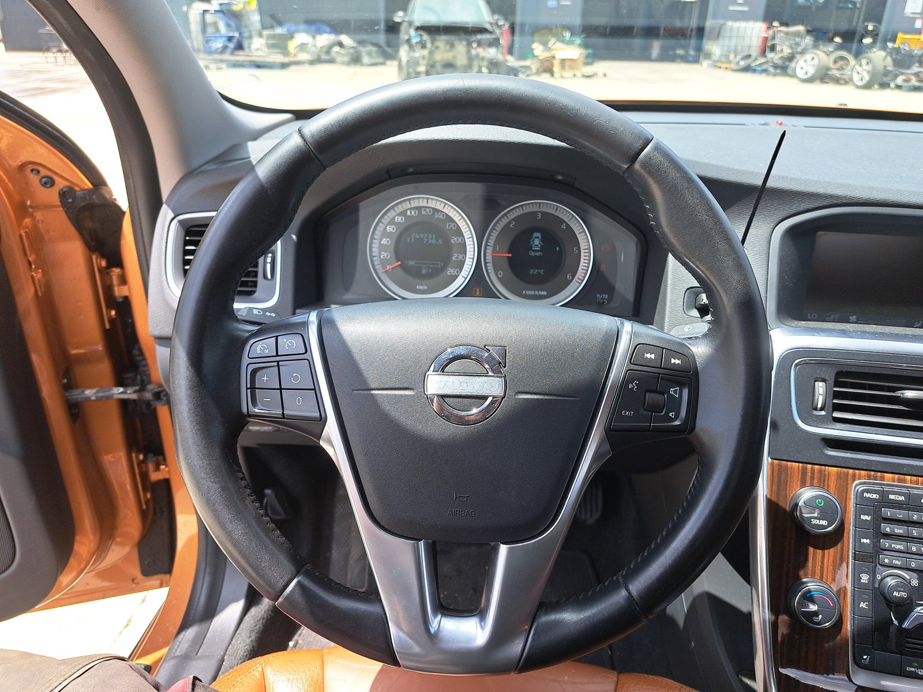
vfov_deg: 56.8
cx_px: 462
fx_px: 640
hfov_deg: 71.6
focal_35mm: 24
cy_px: 346
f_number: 1.8
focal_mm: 5.23
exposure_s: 1/281
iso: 50
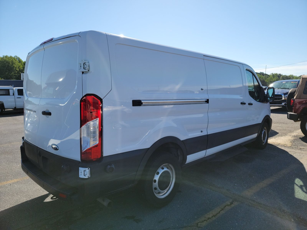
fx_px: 213
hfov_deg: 71.6
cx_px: 154
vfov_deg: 56.8
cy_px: 115
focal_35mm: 24
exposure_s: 1/866
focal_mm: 6.7
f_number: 1.8
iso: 50
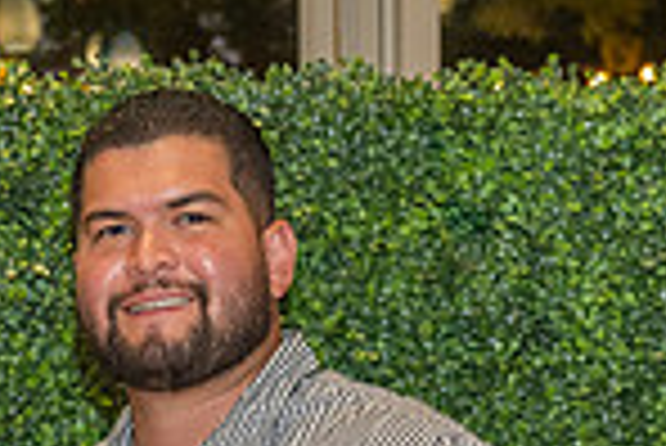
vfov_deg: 6.7
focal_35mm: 198
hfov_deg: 10.2
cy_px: 885
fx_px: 3667
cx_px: -163
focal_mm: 42
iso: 800
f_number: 3.5
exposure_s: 1/160
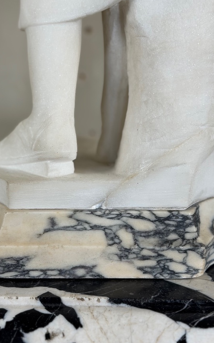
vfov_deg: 29.4
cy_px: 162
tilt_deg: -13.6
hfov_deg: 18.6
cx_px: 93
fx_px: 653
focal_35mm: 70
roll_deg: +0.0
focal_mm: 6.76
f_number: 1.78
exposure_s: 1/100
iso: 64
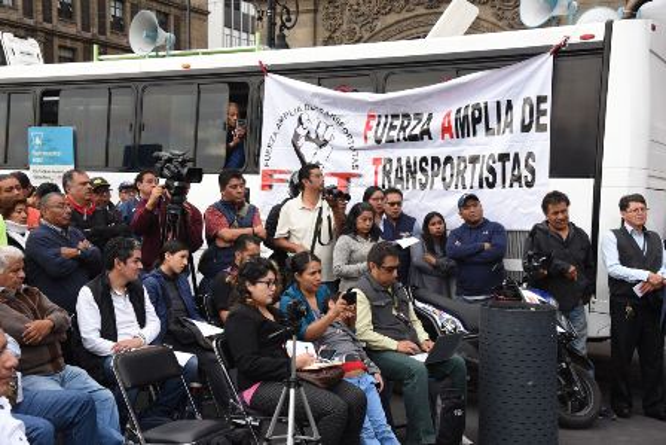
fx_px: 851
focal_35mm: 46
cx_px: 333
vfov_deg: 29.3
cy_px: 222
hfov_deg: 42.7
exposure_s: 1/320
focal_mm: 46
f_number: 7.1
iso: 800
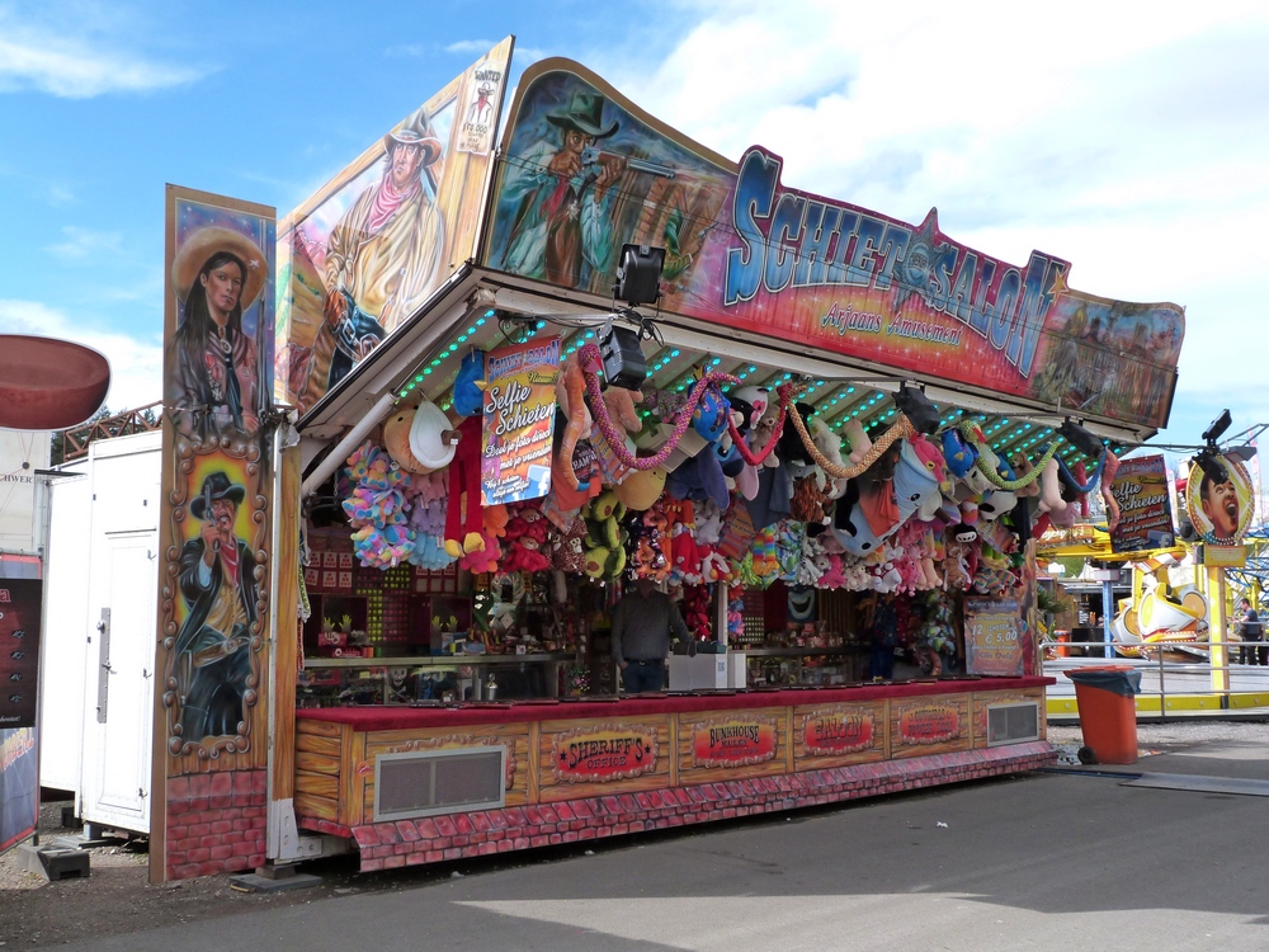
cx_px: 634
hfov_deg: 49.0
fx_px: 1393
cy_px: 476
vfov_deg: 37.7
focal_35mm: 38
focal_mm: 6.7
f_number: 5.6
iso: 200
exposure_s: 1/250
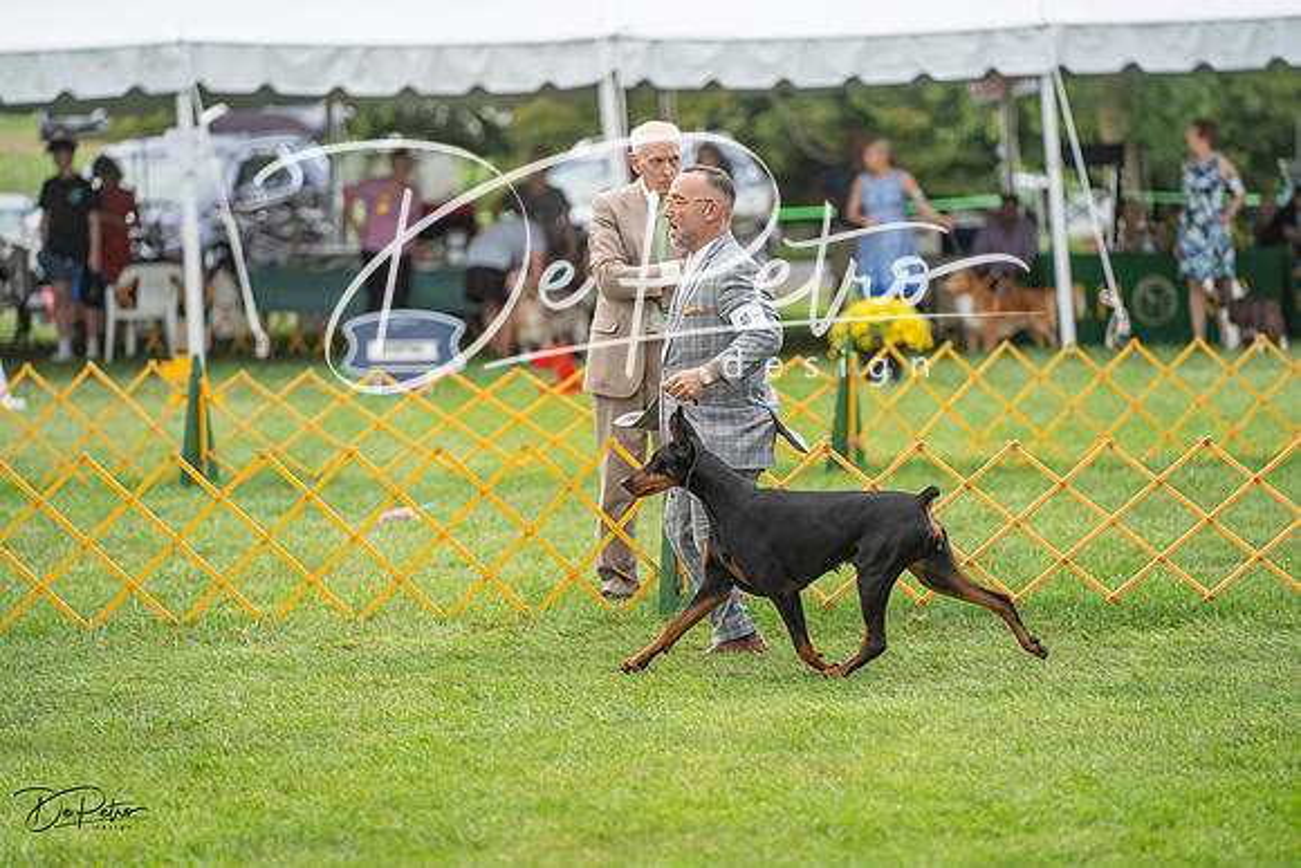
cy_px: 434
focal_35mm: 174
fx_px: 6289
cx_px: 650
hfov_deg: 11.8
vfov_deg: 7.9
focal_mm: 174
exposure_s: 1/800
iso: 1000
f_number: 3.2
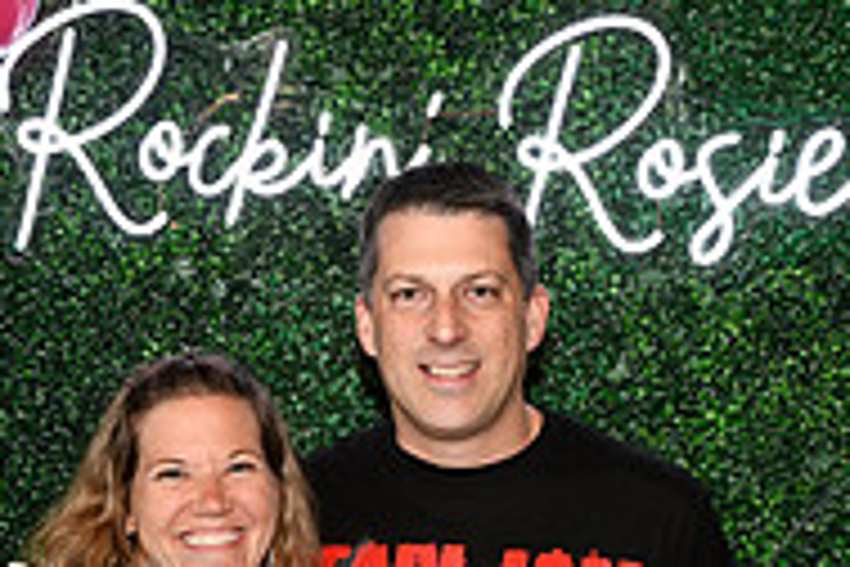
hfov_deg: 21.4
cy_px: 736
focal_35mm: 95
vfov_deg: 13.9
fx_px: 2243
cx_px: 270
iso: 500
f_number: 6.3
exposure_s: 1/60
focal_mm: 31
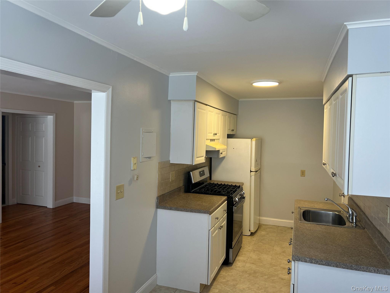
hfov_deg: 67.3
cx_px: 195
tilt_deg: -3.8
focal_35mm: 26
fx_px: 293
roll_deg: -2.1
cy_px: 146
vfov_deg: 53.1
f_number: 1.5
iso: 80
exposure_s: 1/120
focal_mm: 5.7
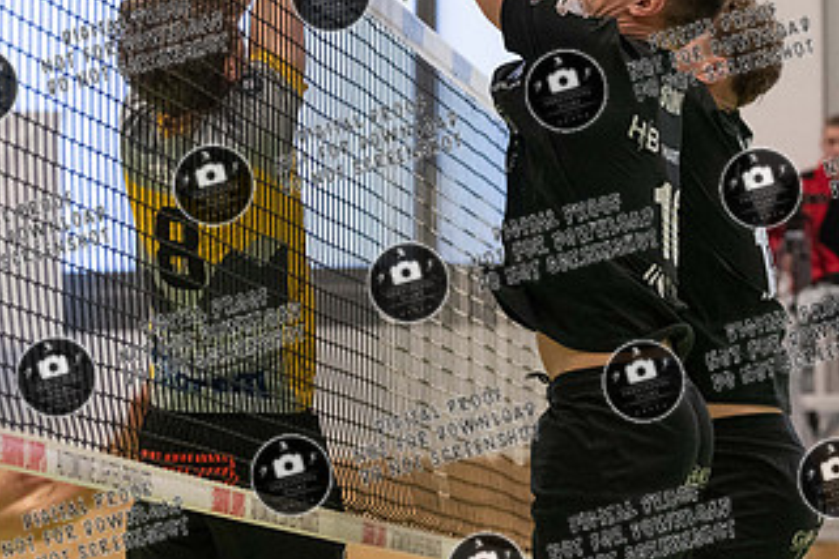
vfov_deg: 6.8
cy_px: 63
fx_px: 4684
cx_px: 505
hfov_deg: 10.2
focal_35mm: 201
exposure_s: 1/1000
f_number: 3.5
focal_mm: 82
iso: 3600
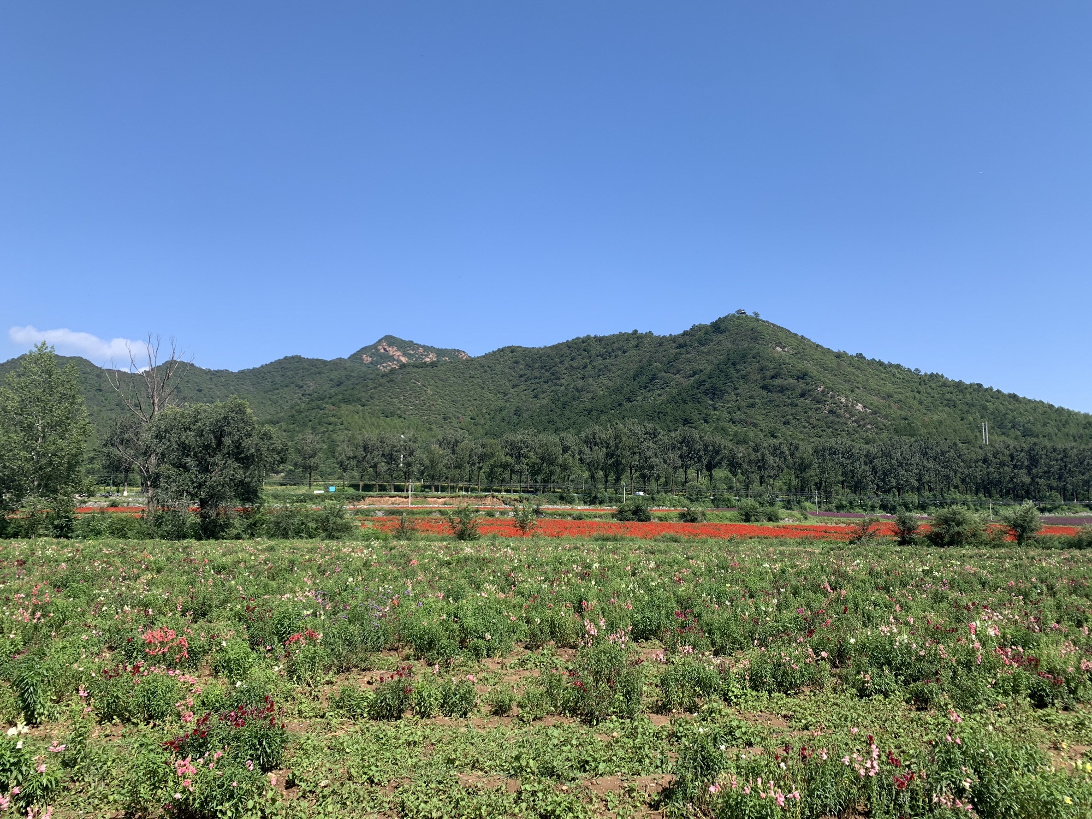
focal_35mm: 26
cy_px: 410
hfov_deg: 67.3
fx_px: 820
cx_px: 546
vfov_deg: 53.1
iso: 25
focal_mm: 4.25
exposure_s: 1/1282
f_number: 1.8
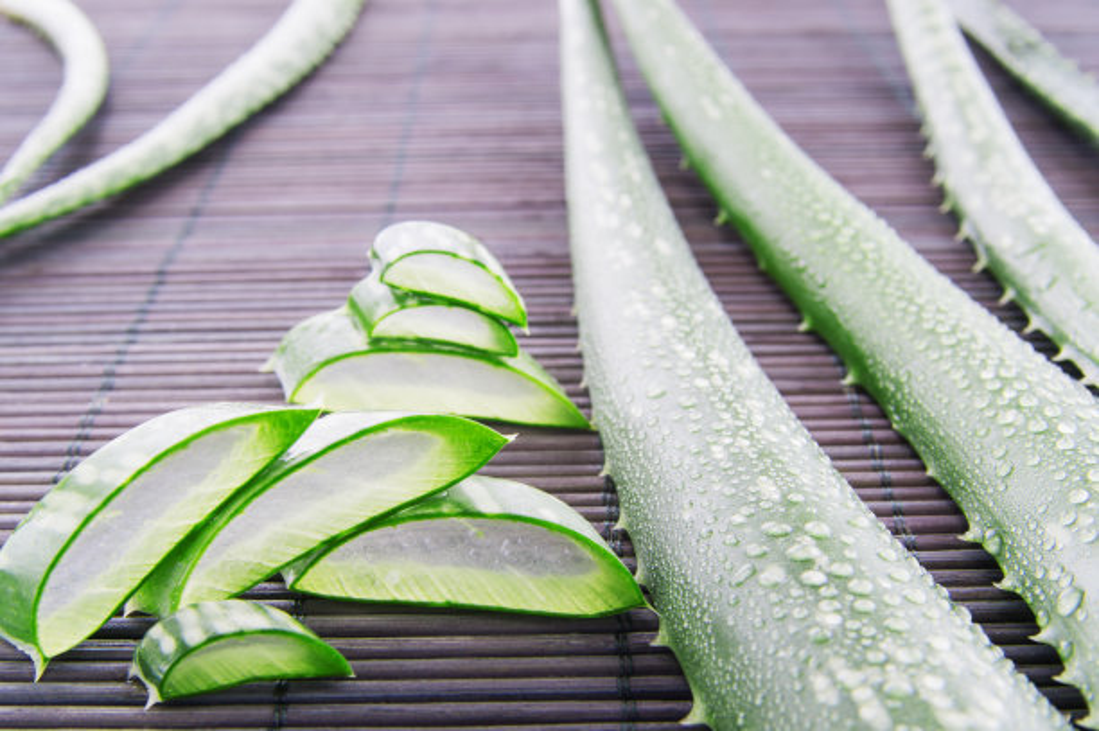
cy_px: 366
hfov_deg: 46.4
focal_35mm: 42
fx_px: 1281
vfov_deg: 31.8
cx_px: 550
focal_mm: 28
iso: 100
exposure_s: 1/125
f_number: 11
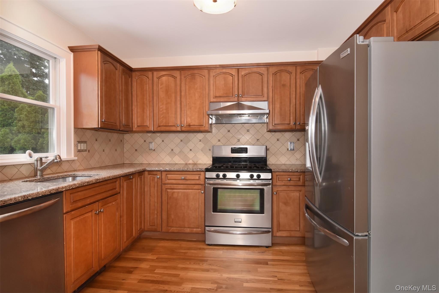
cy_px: 146
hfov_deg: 95.0
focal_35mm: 16
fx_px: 201
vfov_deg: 72.0
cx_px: 220
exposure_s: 1/25
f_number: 11
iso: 640
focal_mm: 11
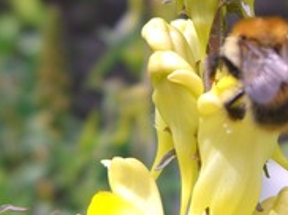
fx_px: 939
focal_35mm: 113
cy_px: 99
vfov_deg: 13.1
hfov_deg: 17.4
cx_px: 177
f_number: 2.8
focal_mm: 7.9
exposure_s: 1/500
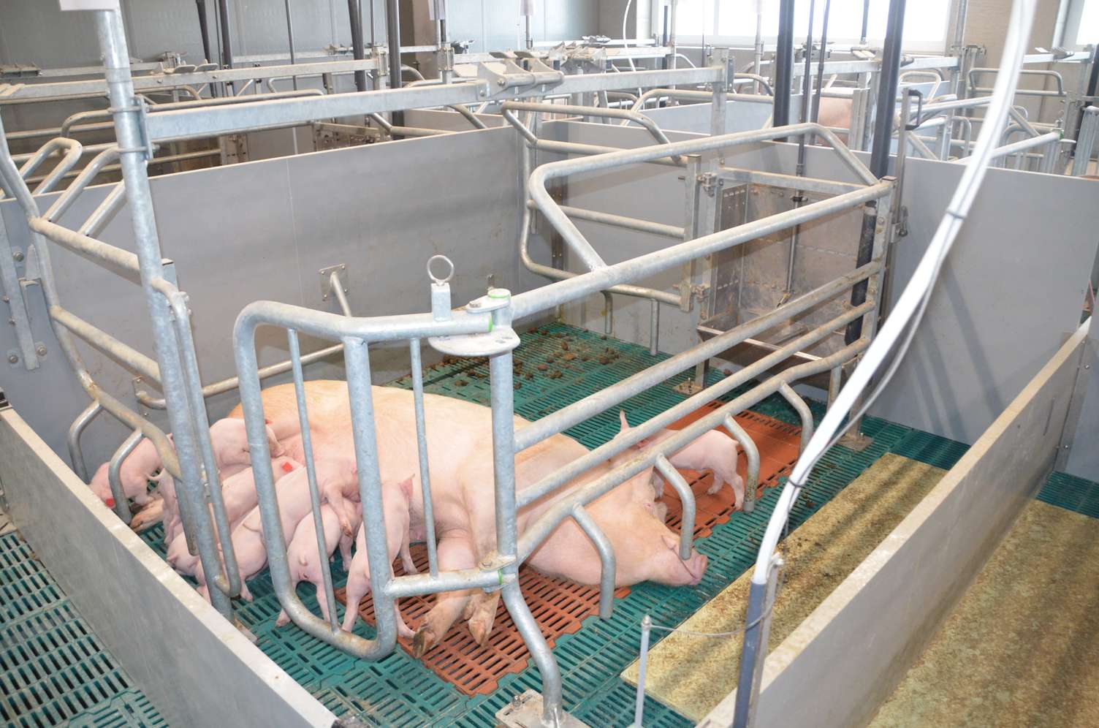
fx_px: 823
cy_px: 364
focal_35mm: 27
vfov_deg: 47.7
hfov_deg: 67.5
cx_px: 550
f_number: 3.5
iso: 2200
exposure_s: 1/200
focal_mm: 18
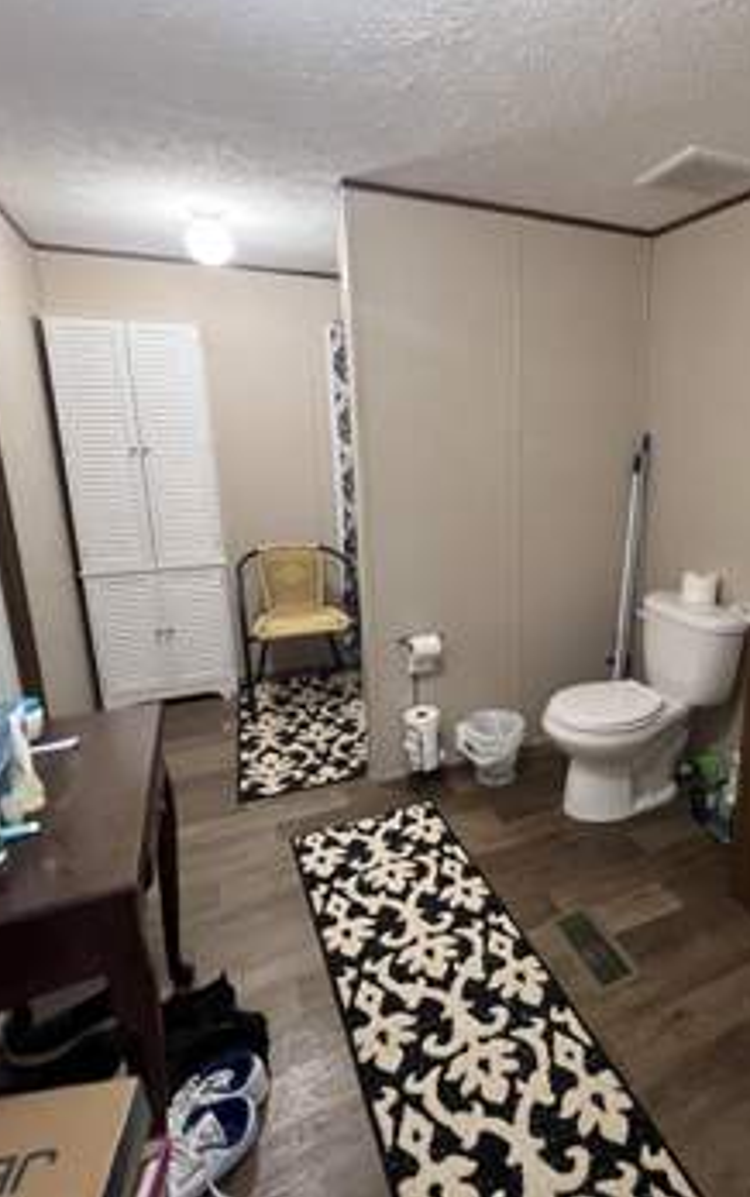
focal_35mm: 19
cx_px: 550
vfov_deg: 87.9
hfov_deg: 59.4
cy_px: 581
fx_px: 620
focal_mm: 1.57
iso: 500
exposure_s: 1/60
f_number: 1.8
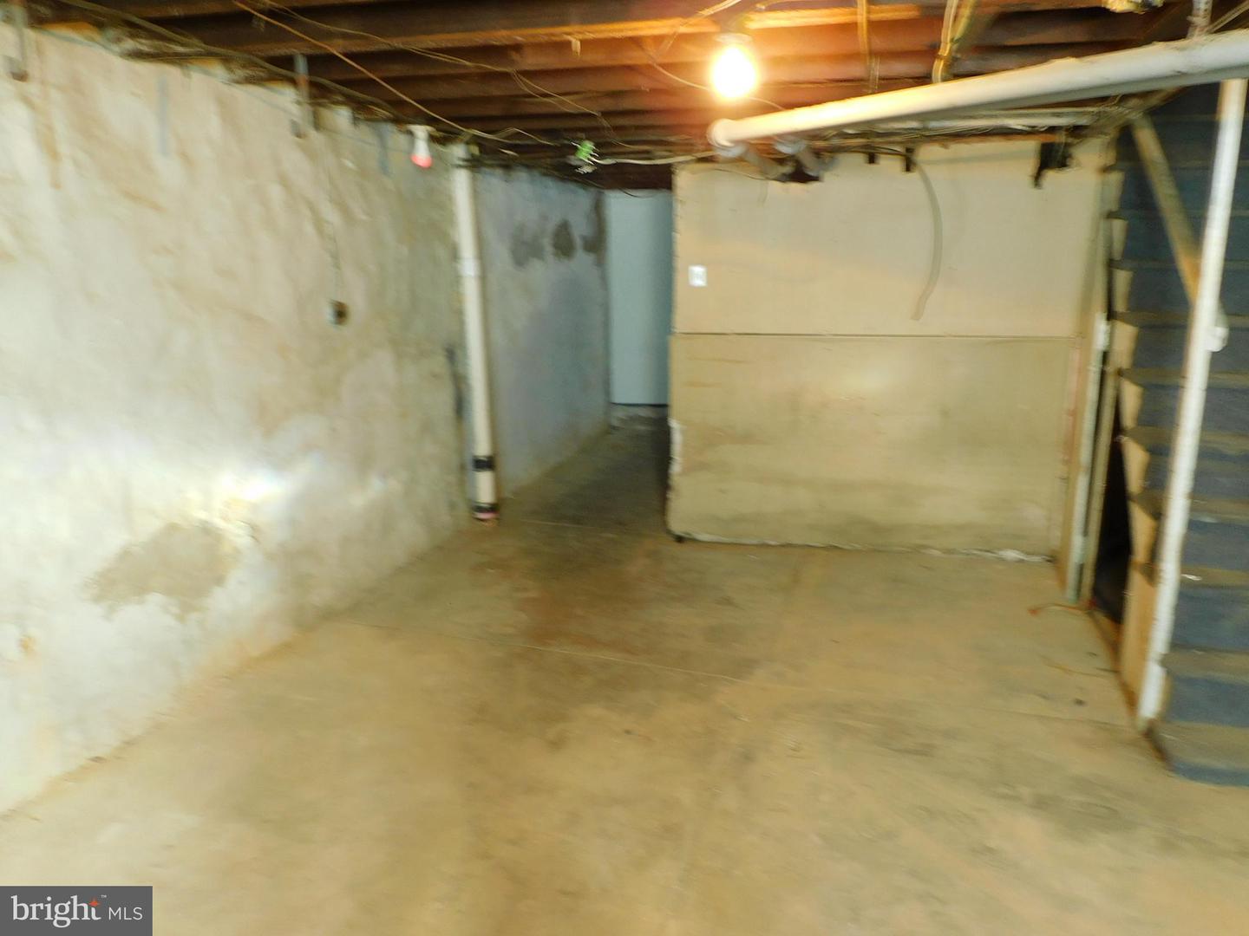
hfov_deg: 71.6
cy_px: 468
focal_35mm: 24
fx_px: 866
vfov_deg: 56.8
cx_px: 624
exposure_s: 1/2
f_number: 3.3
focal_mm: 4.3
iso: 200
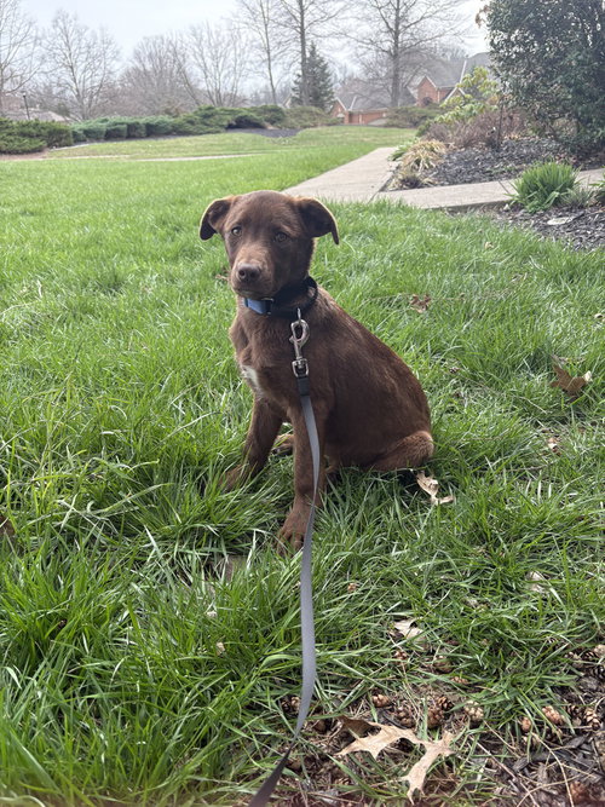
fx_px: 606
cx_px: 302
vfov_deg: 67.3
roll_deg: +3.2
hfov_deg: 53.0
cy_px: 404
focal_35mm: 26
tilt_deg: -25.9
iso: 64
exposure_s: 1/629
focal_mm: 5.96
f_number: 1.6
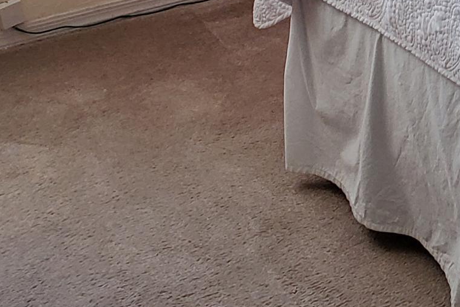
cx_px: 813
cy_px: -335
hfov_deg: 16.3
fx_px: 1367
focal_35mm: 107
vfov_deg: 11.4
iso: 125
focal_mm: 4.3
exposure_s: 1/60
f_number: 2.4
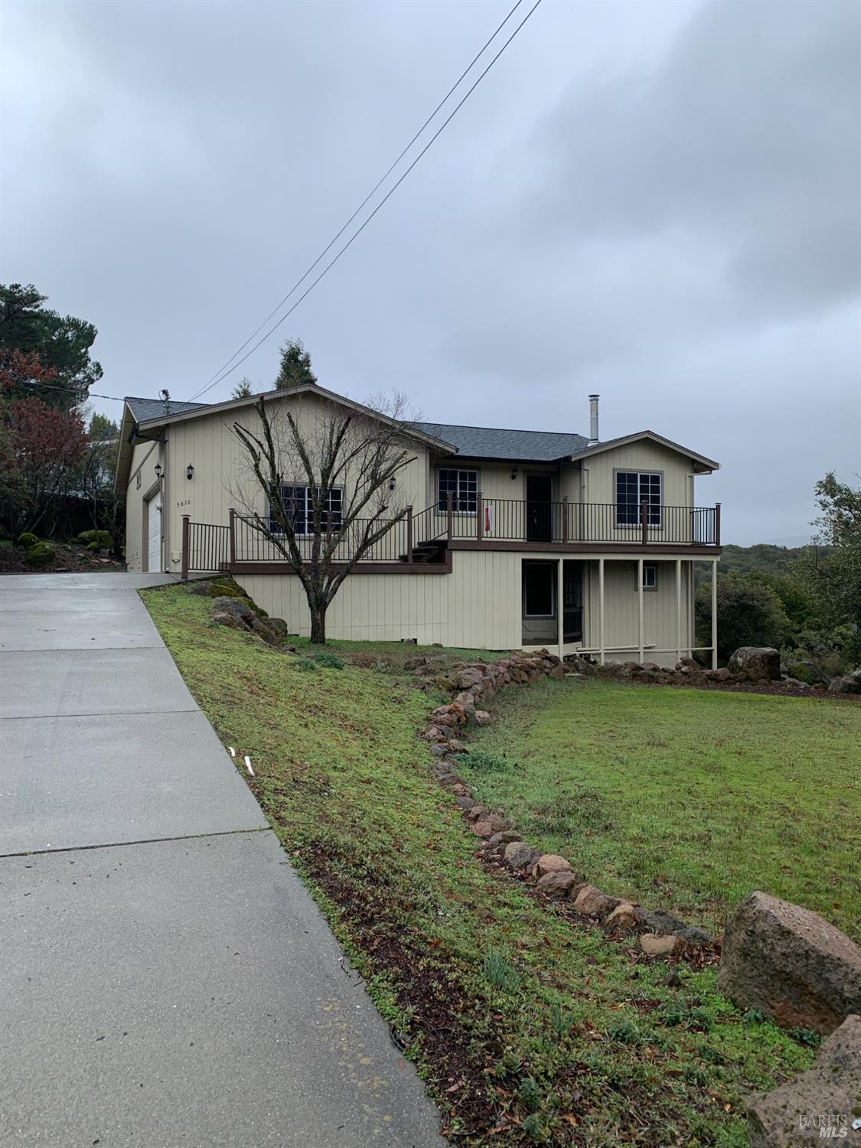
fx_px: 862
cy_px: 574
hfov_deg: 53.1
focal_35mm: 26
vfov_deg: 67.3
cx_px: 430
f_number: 1.8
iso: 25
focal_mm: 4.25
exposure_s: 1/954
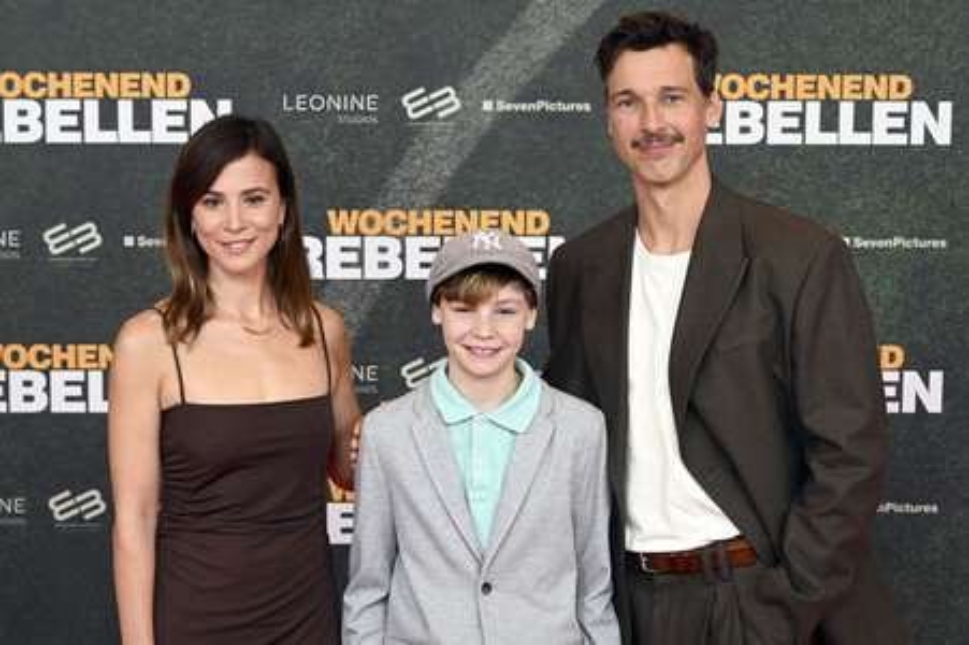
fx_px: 1587
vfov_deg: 23.0
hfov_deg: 34.0
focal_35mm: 59
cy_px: 322
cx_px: 484
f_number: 8
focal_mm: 59
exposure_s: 1/200
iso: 1250
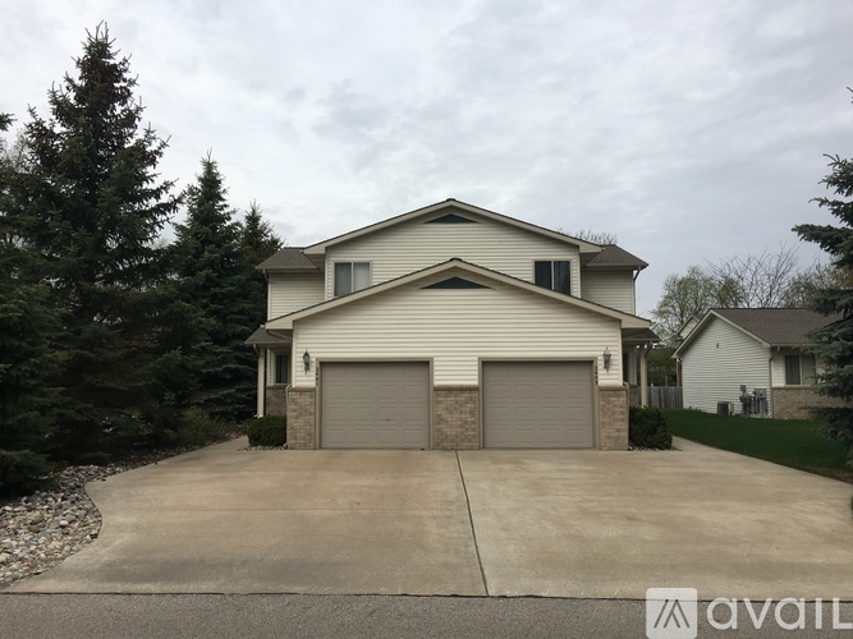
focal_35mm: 29
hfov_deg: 61.7
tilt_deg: +4.9
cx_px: 426
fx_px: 714
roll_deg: +0.1
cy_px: 320
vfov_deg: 48.2
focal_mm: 4.15
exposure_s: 1/1923
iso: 25
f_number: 2.2
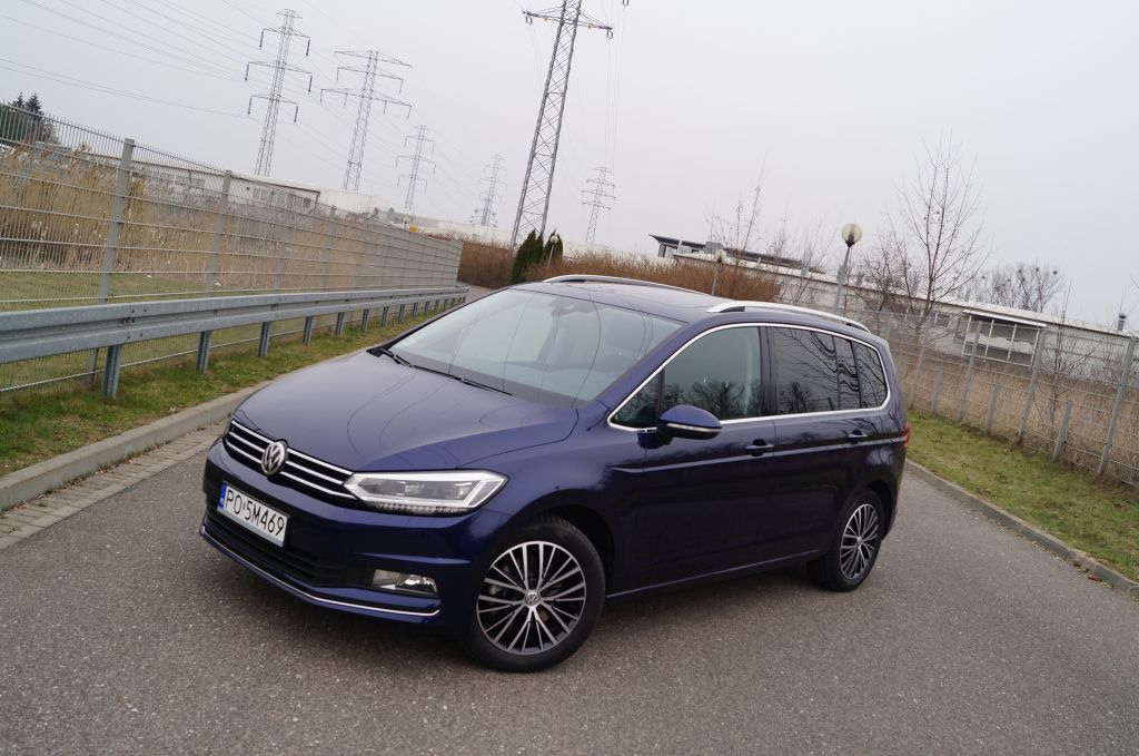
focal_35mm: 33
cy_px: 378
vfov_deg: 39.8
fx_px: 1042
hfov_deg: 57.3
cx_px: 570
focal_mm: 22
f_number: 8
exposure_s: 1/80
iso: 100
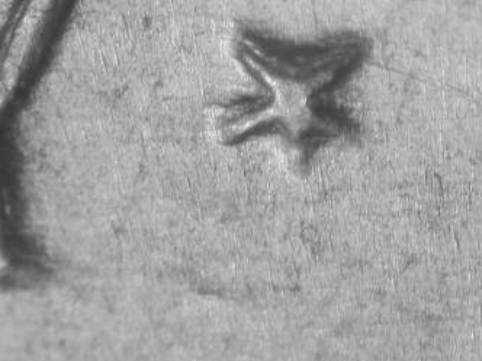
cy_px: 46
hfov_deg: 7.6
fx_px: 3620
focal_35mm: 260
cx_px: 219
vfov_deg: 5.7
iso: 100
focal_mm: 27.9
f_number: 4.7
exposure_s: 1/9.3
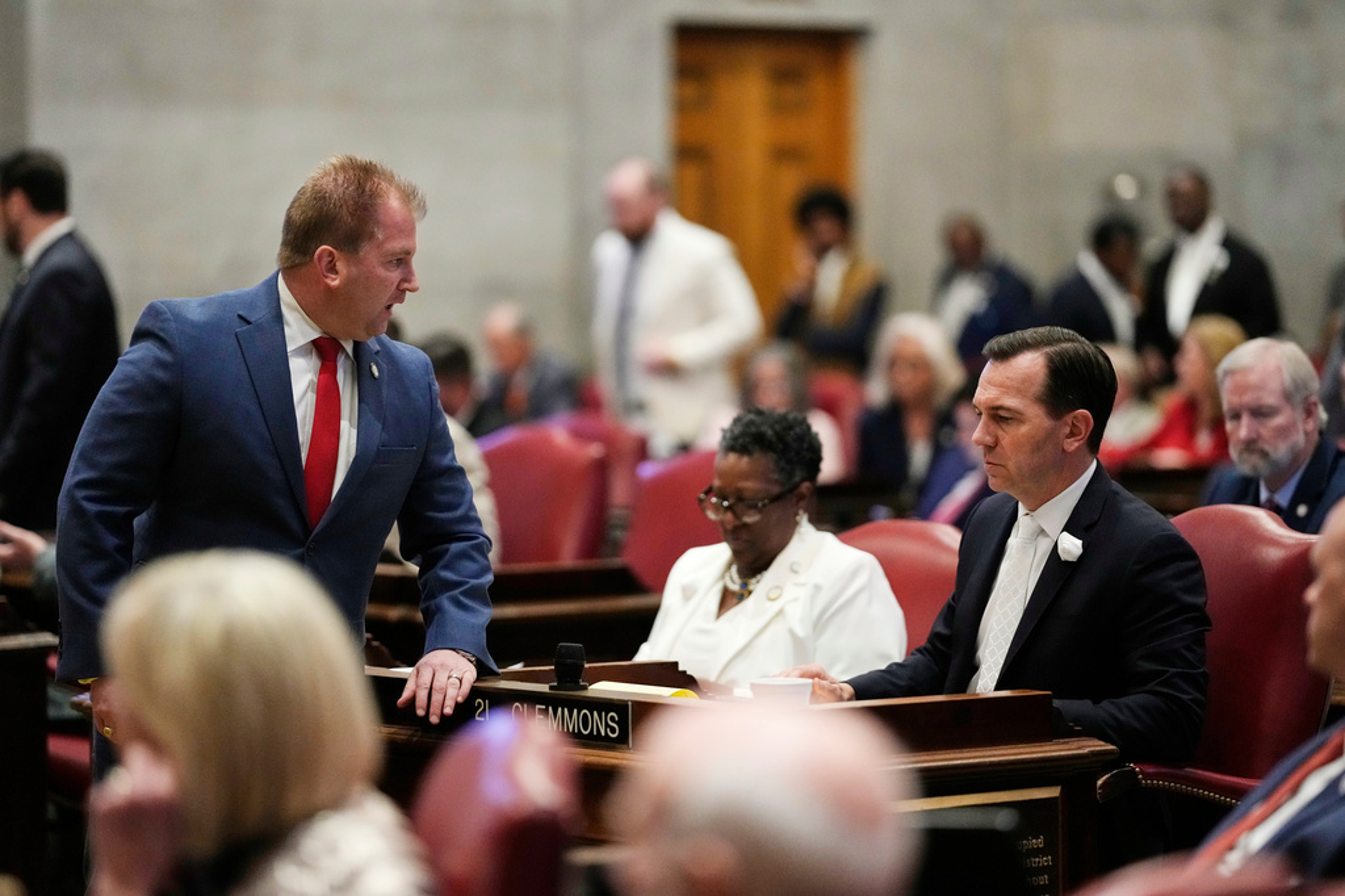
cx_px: 672
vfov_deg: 10.2
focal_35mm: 135
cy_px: 448
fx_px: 5042
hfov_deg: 15.2
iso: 3200
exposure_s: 1/250
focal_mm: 135
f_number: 1.8
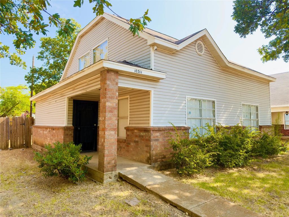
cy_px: 108
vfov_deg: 56.8
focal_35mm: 24
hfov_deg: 71.6
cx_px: 144
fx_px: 200
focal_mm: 6.76
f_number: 1.78
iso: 100
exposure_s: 1/1339
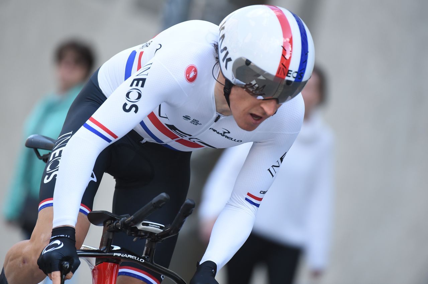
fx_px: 4751
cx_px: 214
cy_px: 142
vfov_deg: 3.4
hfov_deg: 5.2
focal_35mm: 400
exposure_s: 1/1250
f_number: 5
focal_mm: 400
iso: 2000
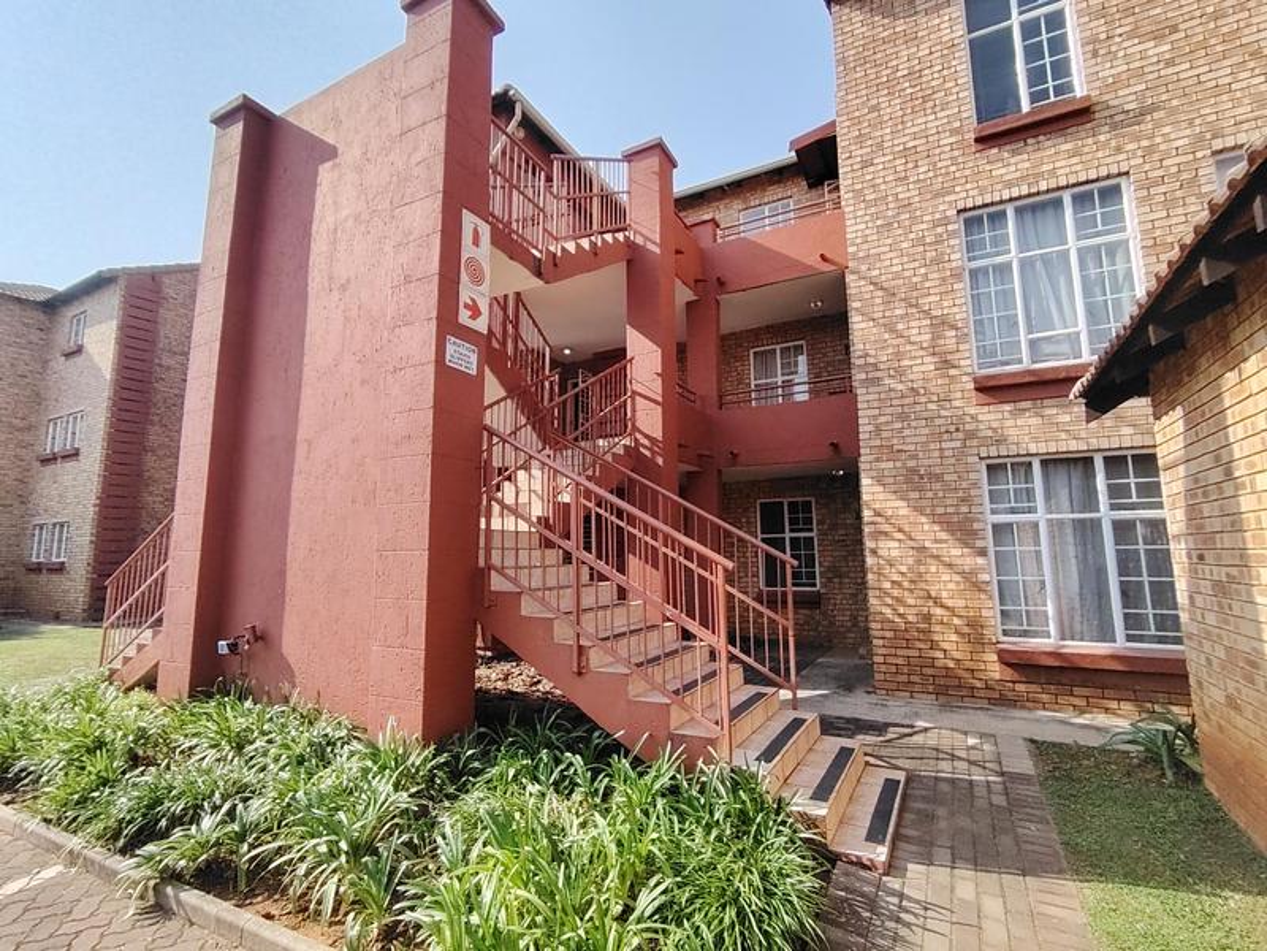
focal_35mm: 17
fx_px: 622
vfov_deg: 74.7
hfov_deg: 91.0
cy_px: 476
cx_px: 634
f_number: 2.2
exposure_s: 1/1173
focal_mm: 1.42
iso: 100
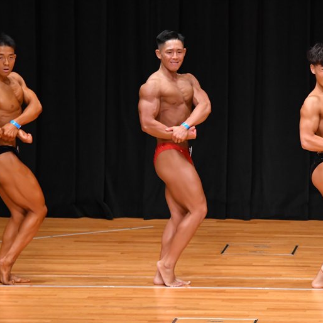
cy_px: 162
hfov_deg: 5.1
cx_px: 216
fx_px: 3653
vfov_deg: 5.1
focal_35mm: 346
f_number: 5.6
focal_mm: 180
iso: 4000
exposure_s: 1/400
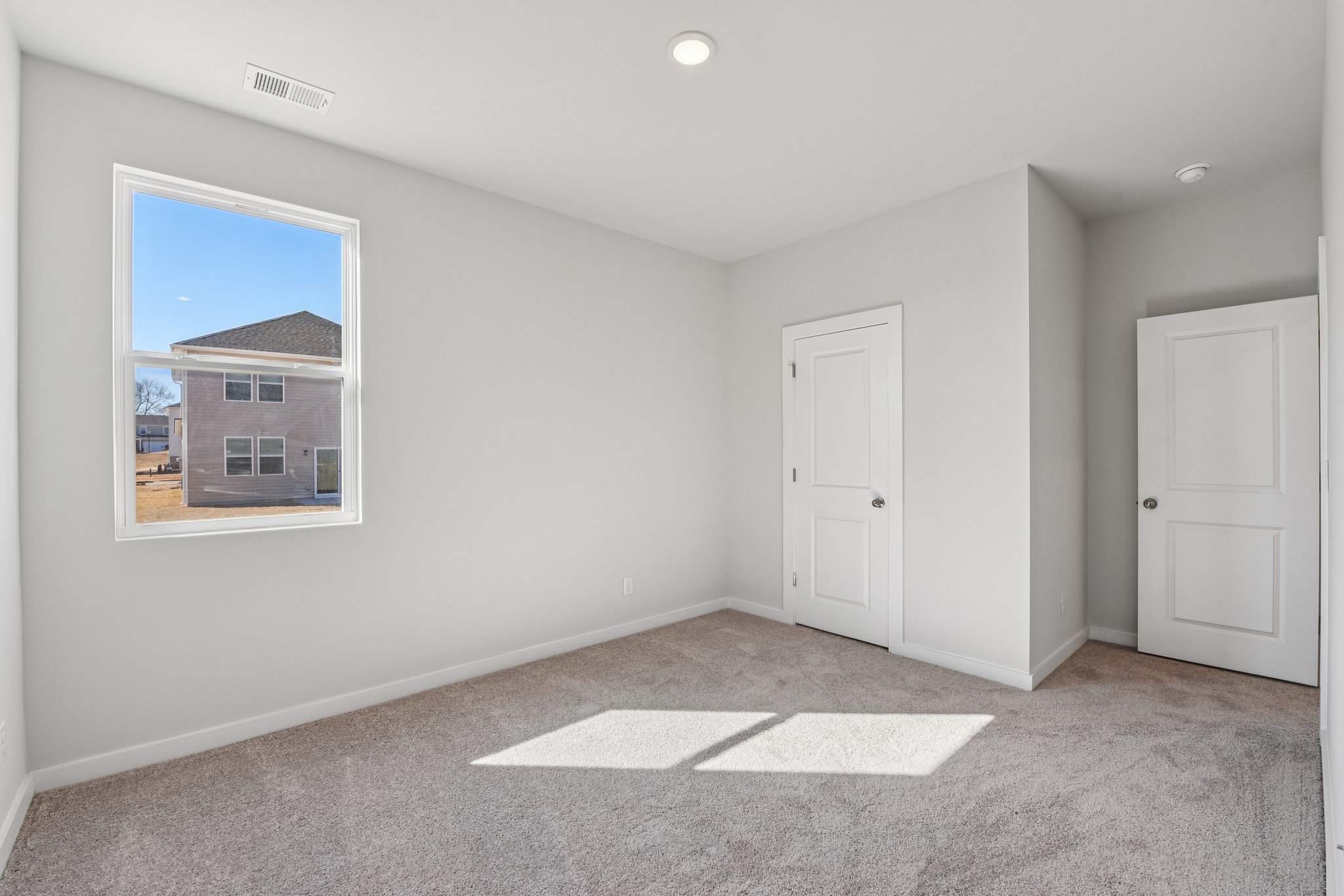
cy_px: 448
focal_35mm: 15
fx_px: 560
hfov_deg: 100.4
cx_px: 672
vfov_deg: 77.3
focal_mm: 15
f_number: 8
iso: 200
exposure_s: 1/80
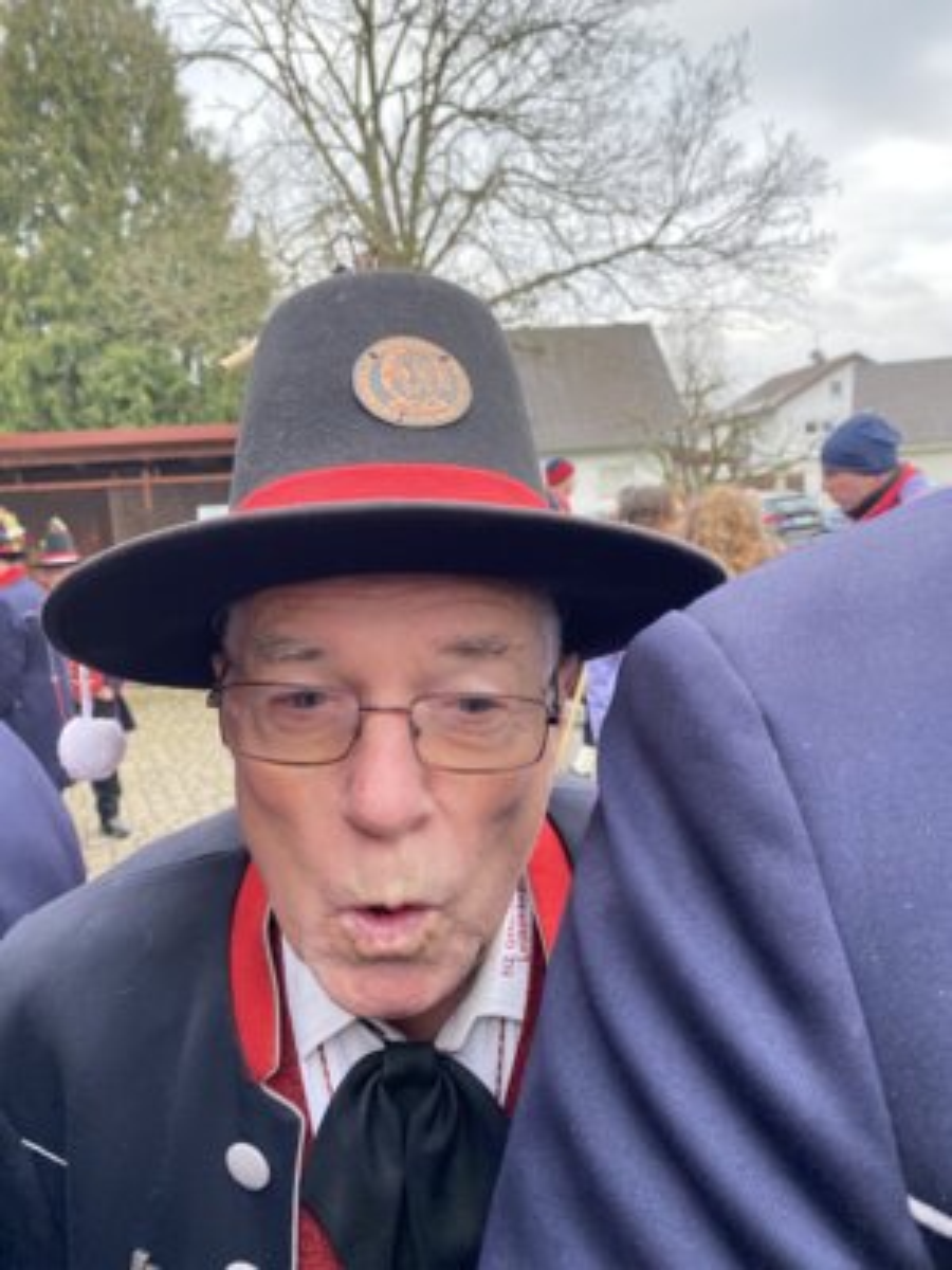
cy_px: 635
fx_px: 953
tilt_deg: -8.8
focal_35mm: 26
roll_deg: +3.5
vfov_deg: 67.3
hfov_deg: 53.1
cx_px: 476
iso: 40
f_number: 1.8
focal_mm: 4.25
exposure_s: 1/122
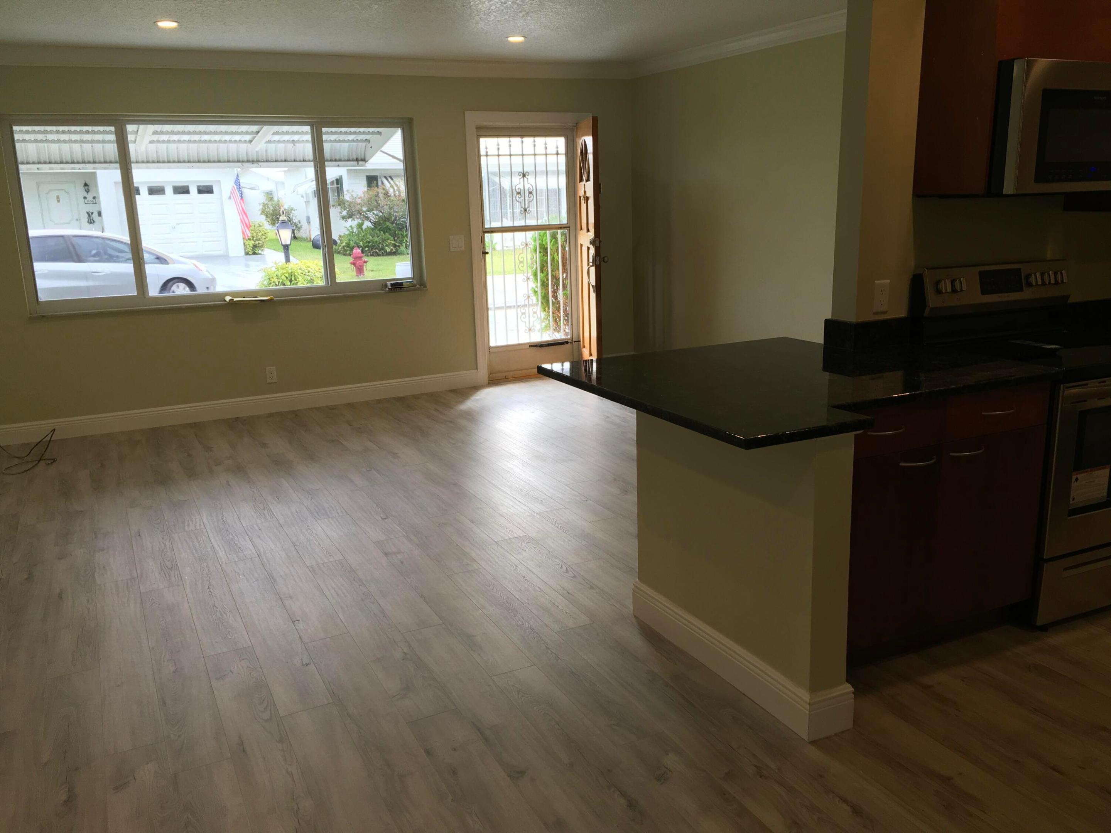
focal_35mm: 29
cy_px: 416
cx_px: 556
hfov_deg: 61.7
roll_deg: +1.6
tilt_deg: -13.4
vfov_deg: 48.2
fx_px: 931
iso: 25
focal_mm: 4.15
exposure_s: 1/60
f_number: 2.2
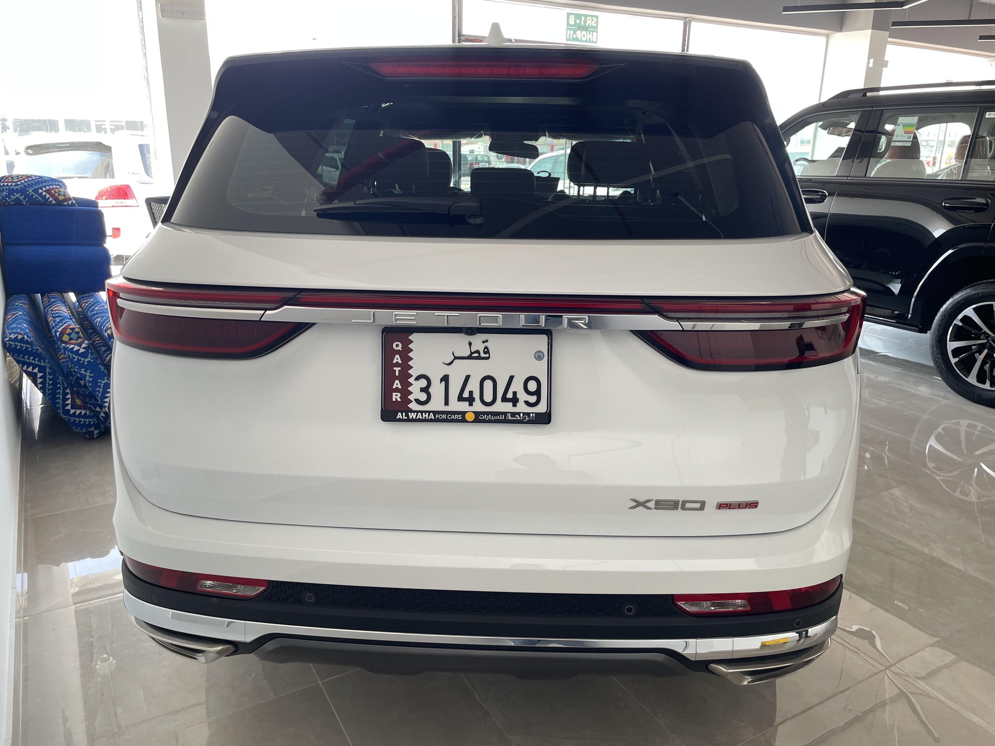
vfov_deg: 53.1
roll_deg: -0.6
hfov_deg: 67.3
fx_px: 747
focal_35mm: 26
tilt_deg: -17.3
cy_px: 373
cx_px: 498
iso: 64
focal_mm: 4.2
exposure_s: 1/121
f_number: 1.6
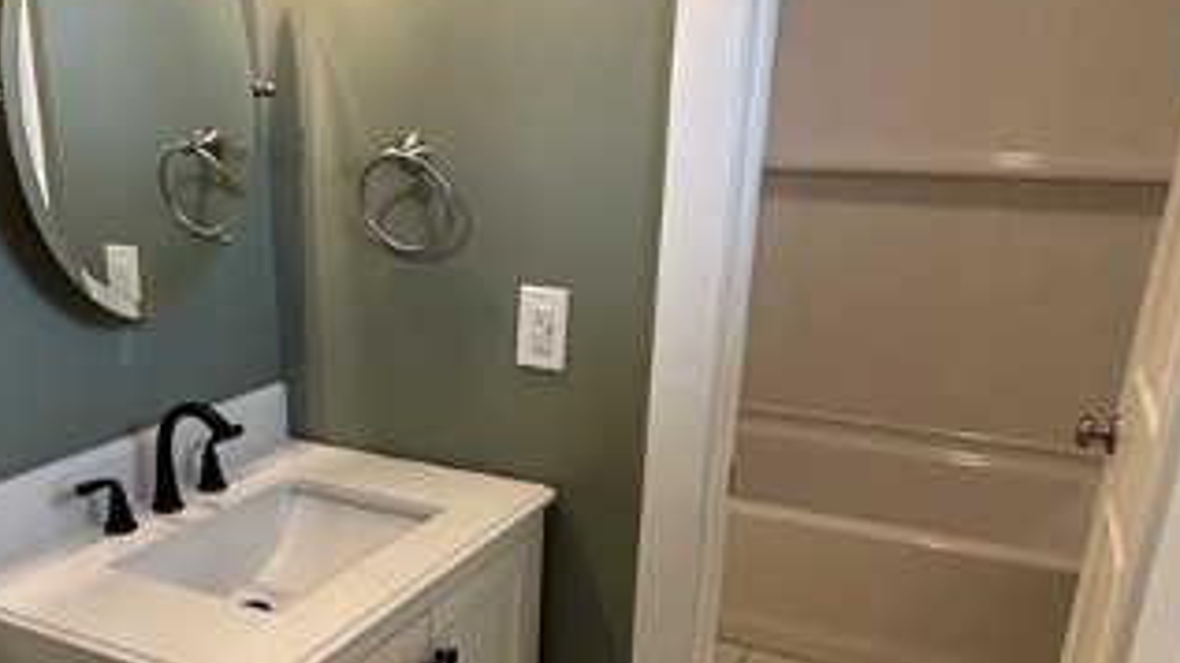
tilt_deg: -22.5
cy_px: 544
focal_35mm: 37
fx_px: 1157
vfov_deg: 31.0
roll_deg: +0.0
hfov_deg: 53.0
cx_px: 395
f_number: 2.2
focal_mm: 2.22
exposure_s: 1/60
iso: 400
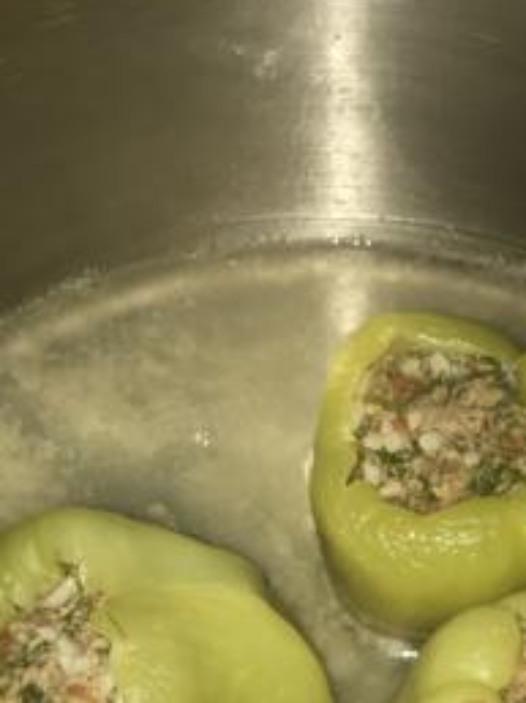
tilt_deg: -58.9
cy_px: 602
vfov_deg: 25.4
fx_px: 1522
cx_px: 313
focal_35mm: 75
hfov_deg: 19.6
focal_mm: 3.99
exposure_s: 1/68
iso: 20
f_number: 1.8
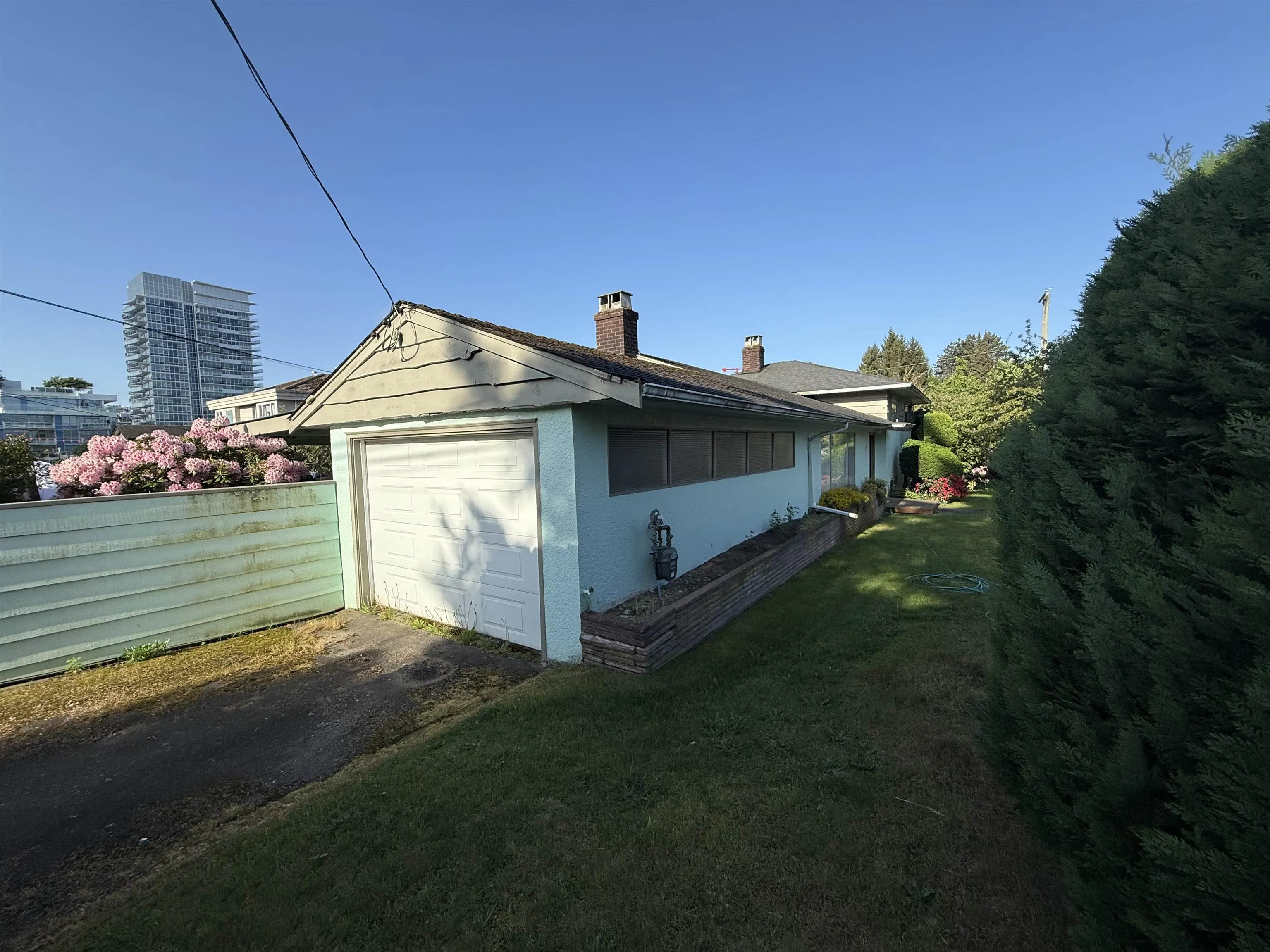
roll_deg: +2.4
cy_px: 476
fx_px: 514
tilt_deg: -2.1
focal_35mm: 14
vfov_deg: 85.7
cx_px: 635
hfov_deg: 102.1
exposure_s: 1/1698
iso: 50
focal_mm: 2.22
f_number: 2.2
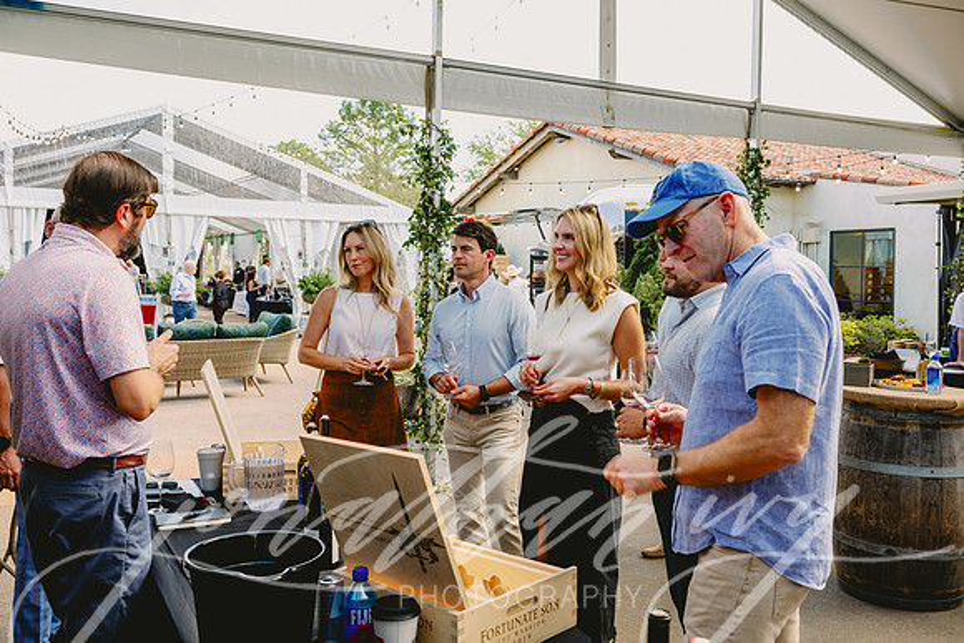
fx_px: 870
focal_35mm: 32
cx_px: 482
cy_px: 322
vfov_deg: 40.6
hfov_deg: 58.0
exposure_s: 1/160
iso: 400
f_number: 7.1
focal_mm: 32.5
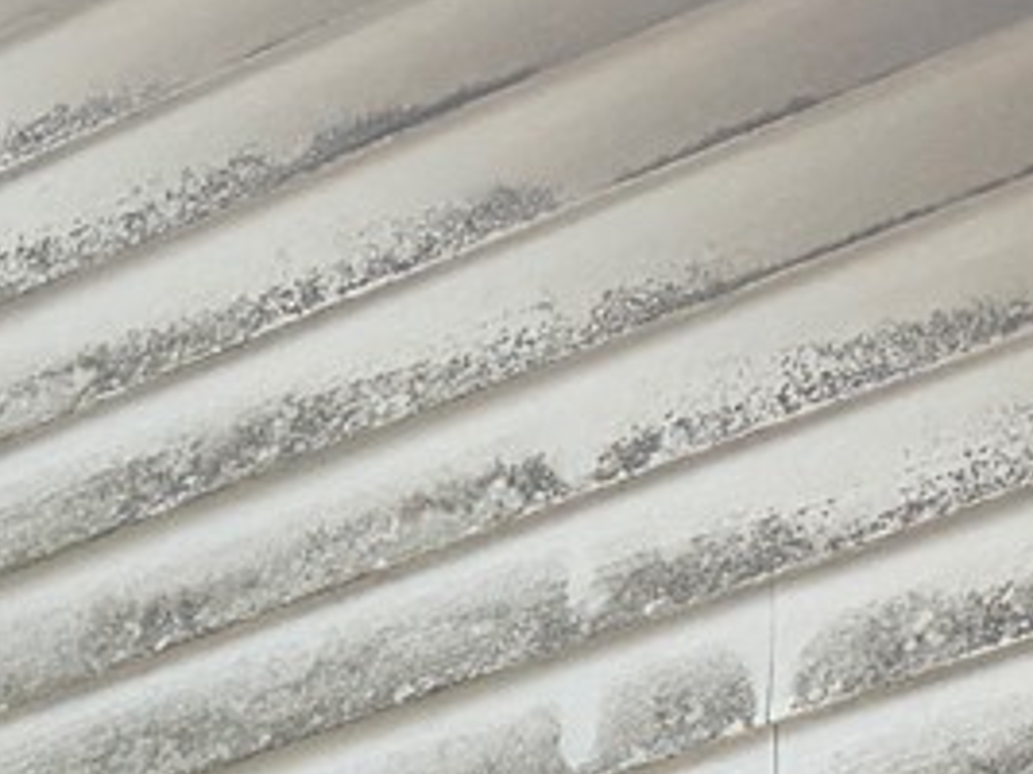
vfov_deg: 7.1
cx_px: -132
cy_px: 2457
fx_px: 5488
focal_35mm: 184
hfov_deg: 10.6
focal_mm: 6.76
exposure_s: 1/1250
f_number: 1.78
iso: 100
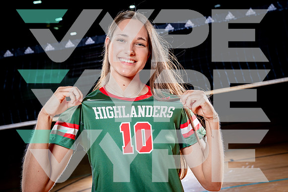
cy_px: 96
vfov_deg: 21.4
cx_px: 144
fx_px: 510
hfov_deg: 31.6
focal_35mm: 64
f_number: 8
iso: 400
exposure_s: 1/250
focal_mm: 61
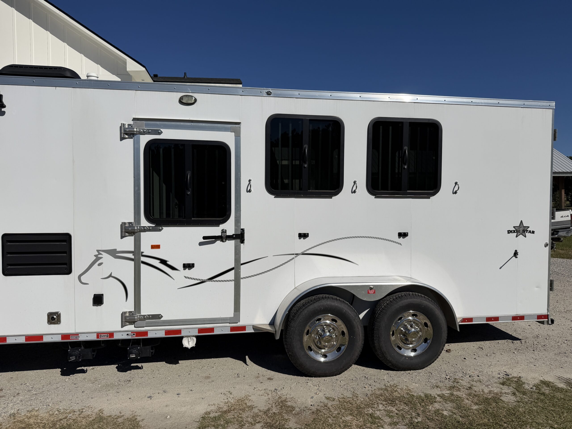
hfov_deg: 71.6
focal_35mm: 24
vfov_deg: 56.8
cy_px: 214
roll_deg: +0.7
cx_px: 286
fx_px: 397
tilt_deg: -1.8
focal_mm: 6.76
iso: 80
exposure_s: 1/17544
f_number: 1.78
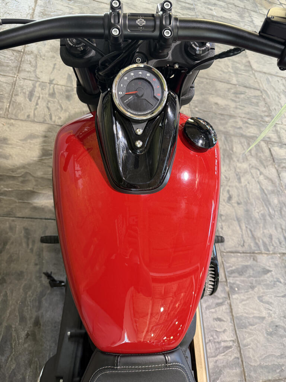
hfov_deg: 56.8
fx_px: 264
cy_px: 191
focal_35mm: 24
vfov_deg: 71.6
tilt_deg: -54.2
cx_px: 143
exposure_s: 1/60
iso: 250
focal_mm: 6.76
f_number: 1.78
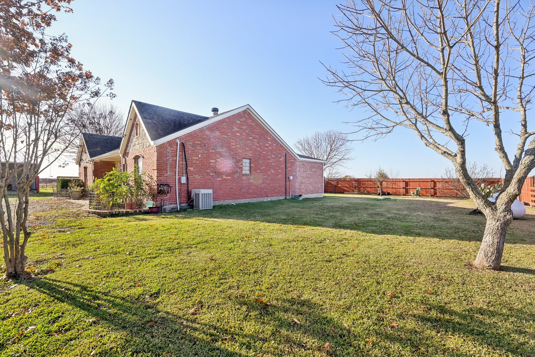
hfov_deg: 96.7
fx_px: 238
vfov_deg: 73.8
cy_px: 178
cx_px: 268
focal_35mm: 16
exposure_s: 1/160
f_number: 8
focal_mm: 16
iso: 100
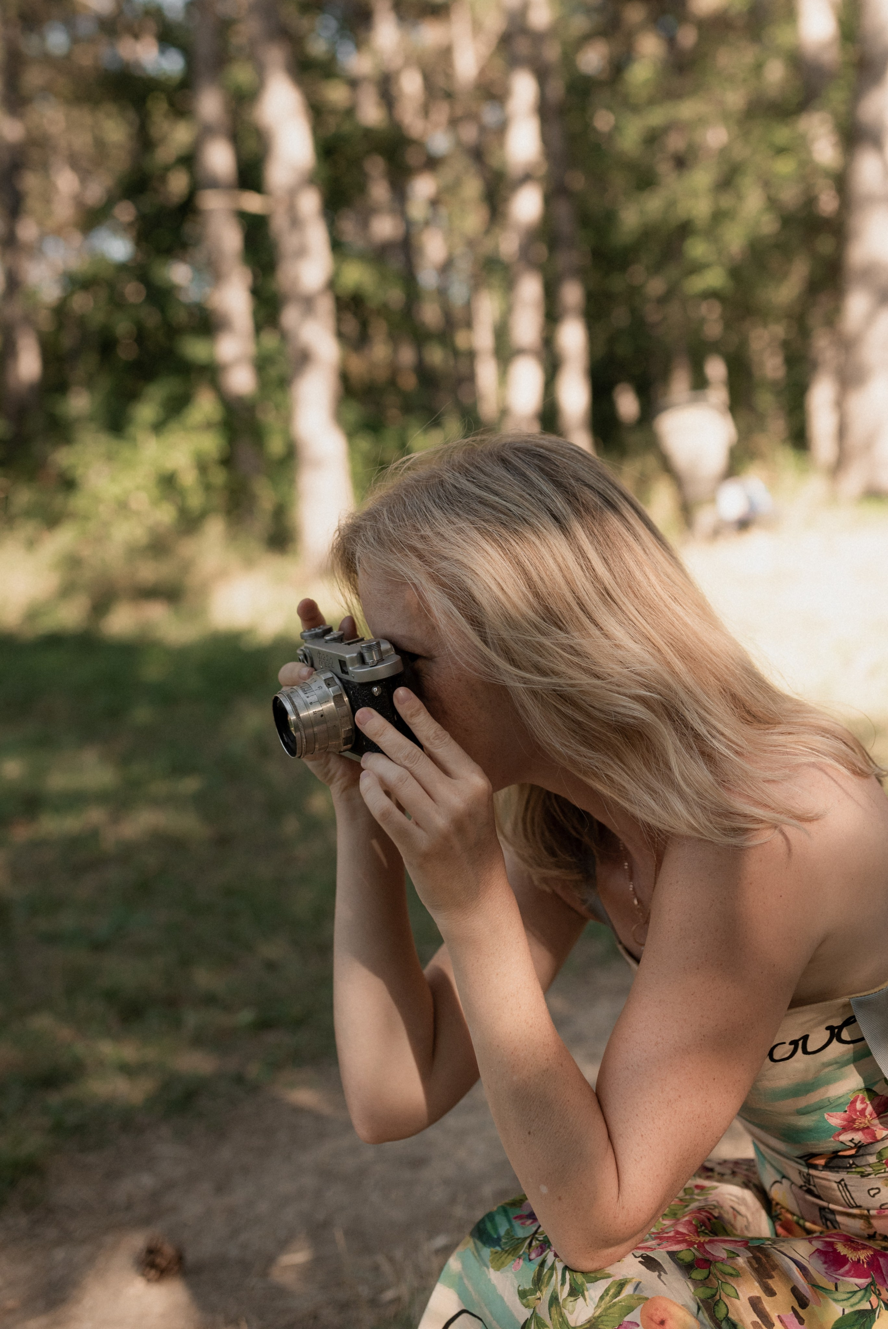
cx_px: 444
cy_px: 664
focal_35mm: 35
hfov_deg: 37.9
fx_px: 1293
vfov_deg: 54.4
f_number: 2.8
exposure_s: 1/2500
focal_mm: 35
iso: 500
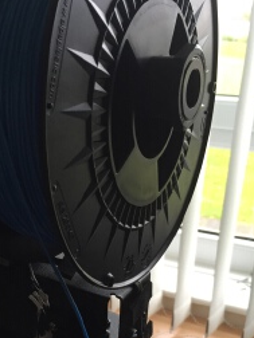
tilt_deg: -22.8
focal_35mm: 46
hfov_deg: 31.4
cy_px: 254
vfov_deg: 40.1
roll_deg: -1.1
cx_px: 99
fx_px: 450
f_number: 2.2
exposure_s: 1/33
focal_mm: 4.15
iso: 50
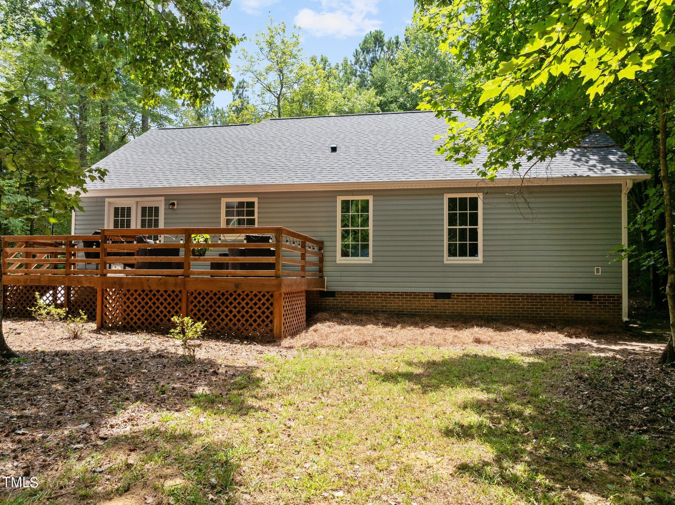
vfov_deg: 56.8
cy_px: 252
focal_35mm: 24
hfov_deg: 71.6
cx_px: 338
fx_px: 468
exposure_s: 1/1250
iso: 270
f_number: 2.8
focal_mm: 12.29
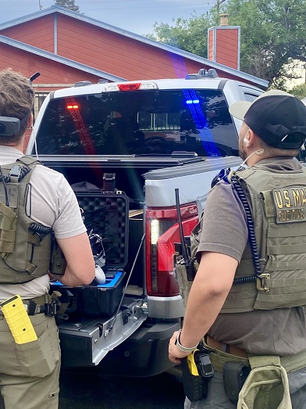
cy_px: 220
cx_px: 82
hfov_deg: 27.2
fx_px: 625
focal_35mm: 53
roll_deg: -0.3
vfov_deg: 36.2
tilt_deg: -4.8
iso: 32
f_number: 1.8
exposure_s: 1/647
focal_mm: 4.25
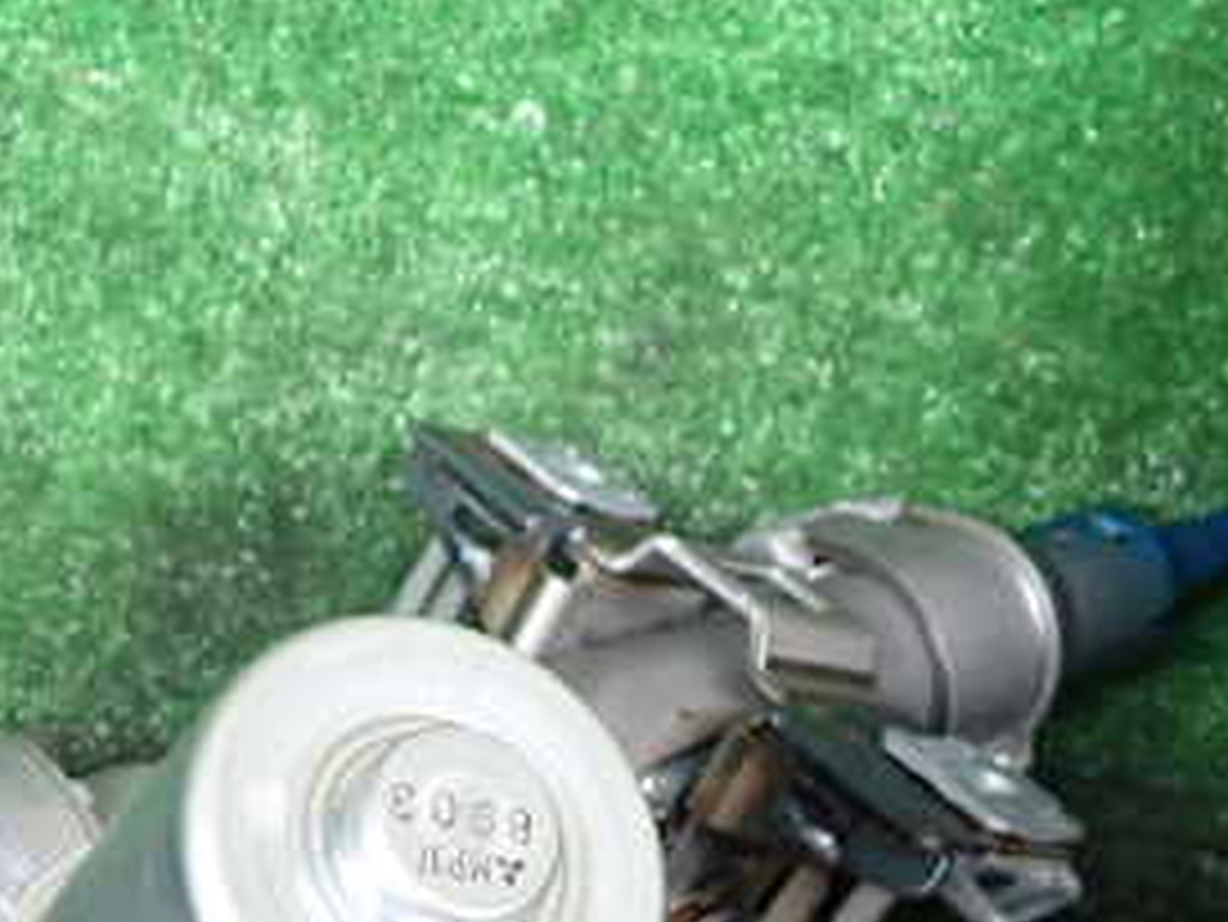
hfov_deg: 28.7
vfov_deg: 21.6
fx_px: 2342
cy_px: 891
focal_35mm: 66
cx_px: 220
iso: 500
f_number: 2.3
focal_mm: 5.4
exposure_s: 1/30
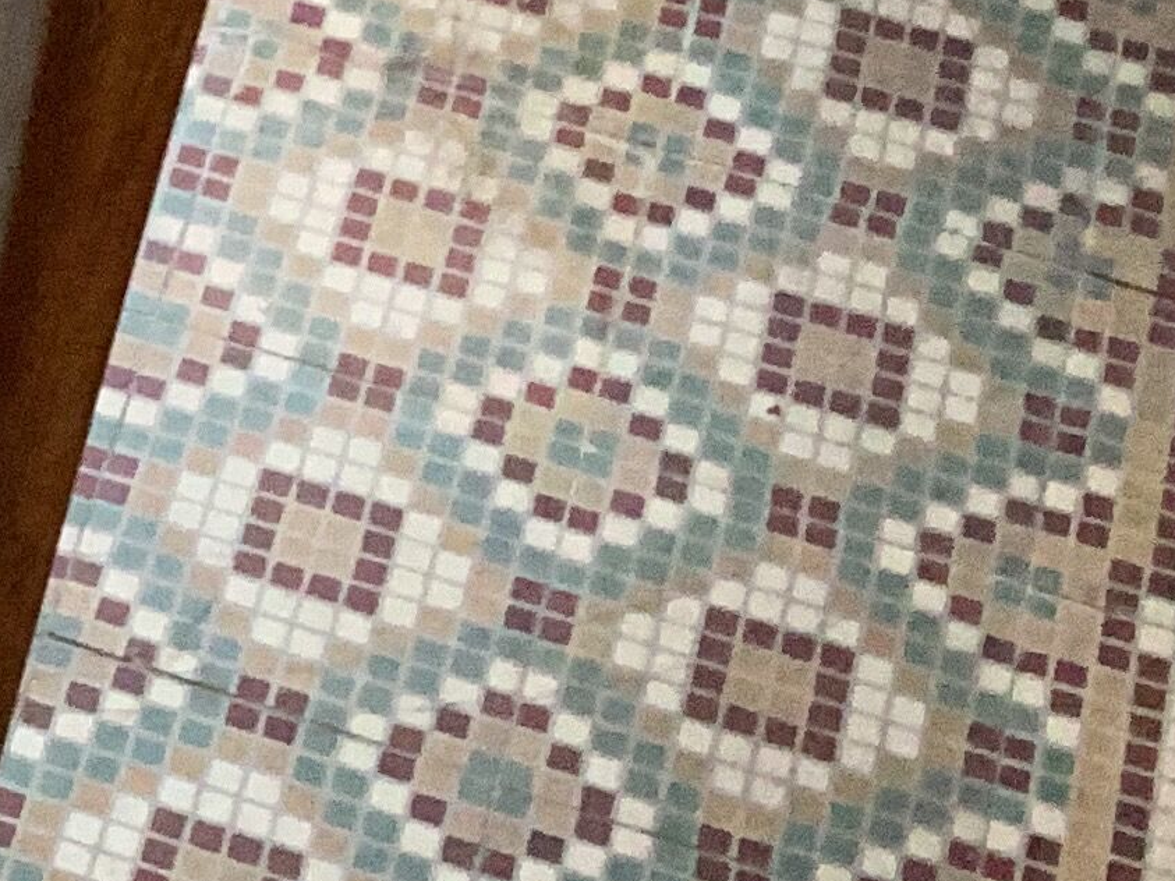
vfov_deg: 12.3
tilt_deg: -53.6
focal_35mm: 120
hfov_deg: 14.5
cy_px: 467
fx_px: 4073
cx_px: -938
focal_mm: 3.3
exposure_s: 1/33
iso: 320
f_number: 2.4
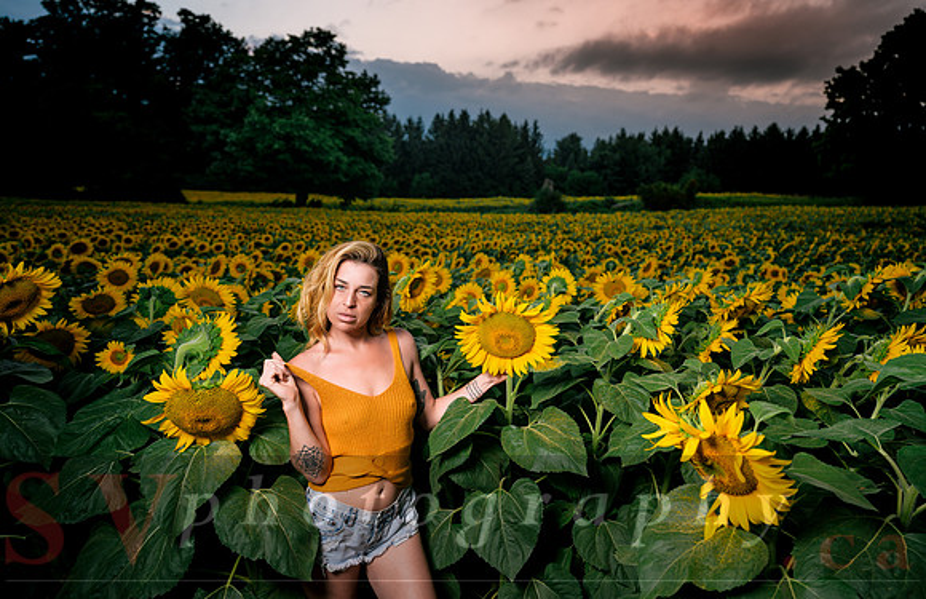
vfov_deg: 51.0
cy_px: 297
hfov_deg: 72.9
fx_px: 627
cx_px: 463
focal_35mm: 25
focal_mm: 24
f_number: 3.2
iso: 64
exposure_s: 1/50
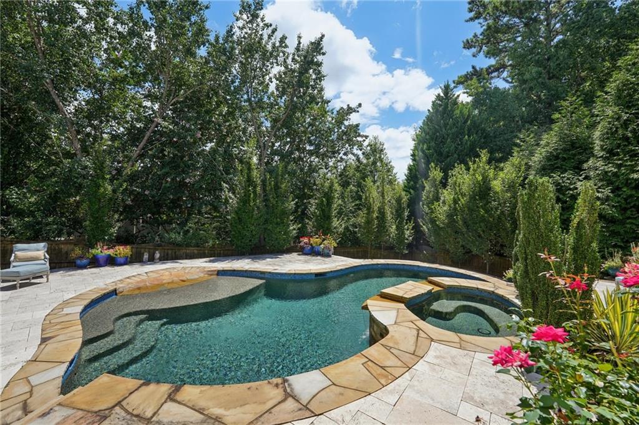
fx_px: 248
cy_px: 212
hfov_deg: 104.3
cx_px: 320
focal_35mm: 14
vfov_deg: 81.1
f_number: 8
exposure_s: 1/640
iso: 320
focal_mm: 14
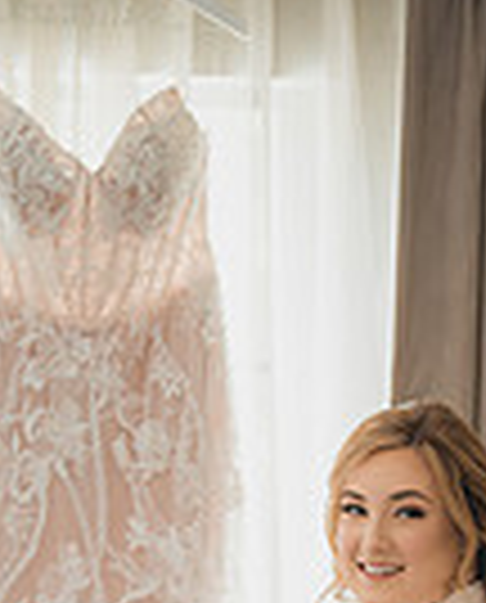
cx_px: 225
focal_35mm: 157
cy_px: 886
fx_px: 2810
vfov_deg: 11.7
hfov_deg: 9.9
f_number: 1.2
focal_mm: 50
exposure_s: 1/250
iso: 400
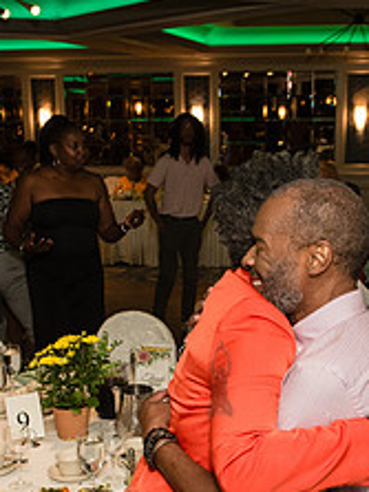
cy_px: 378
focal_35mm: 60
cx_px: 219
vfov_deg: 31.5
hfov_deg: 24.4
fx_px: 854
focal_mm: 24
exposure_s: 1/160
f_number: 3.5
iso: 1600
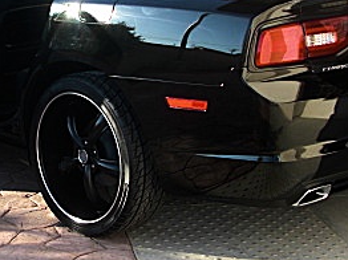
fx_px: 884
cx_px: 80
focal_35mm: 88
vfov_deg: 16.7
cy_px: 94
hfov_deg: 22.0
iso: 50
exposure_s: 1/200
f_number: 2.8
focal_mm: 6.3
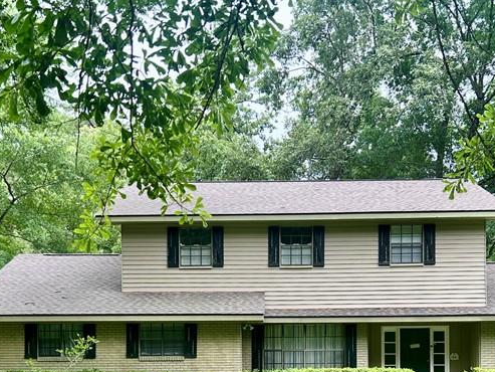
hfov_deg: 35.5
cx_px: 266
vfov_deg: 25.9
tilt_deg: +0.7
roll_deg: -0.6
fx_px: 772
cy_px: 353
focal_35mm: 54
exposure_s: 1/561
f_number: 1.5
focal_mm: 5.7
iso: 50
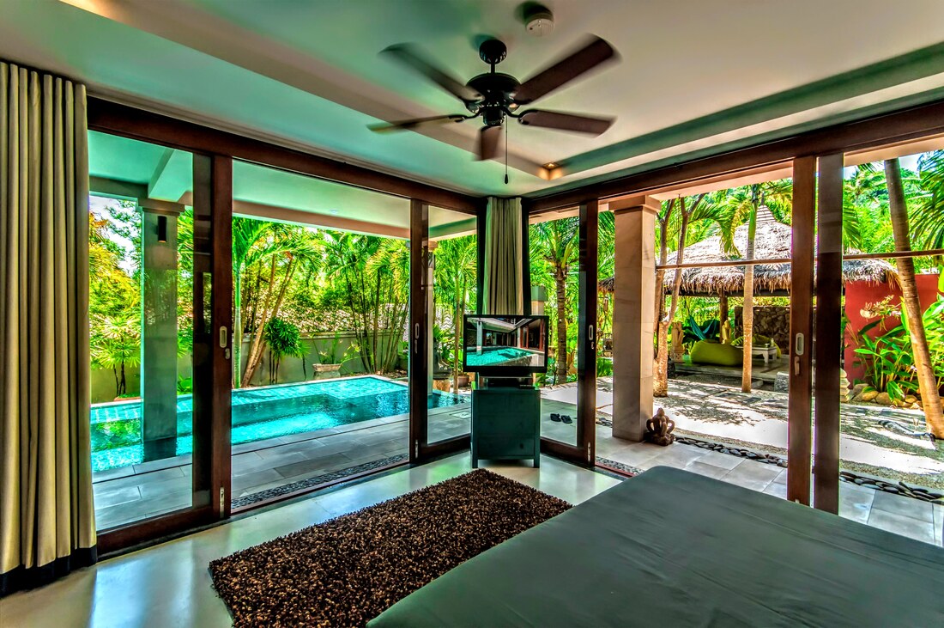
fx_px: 393
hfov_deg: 100.4
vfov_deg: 77.2
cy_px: 314
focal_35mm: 15
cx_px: 472
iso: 250
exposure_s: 1/125
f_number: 7.1
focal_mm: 10
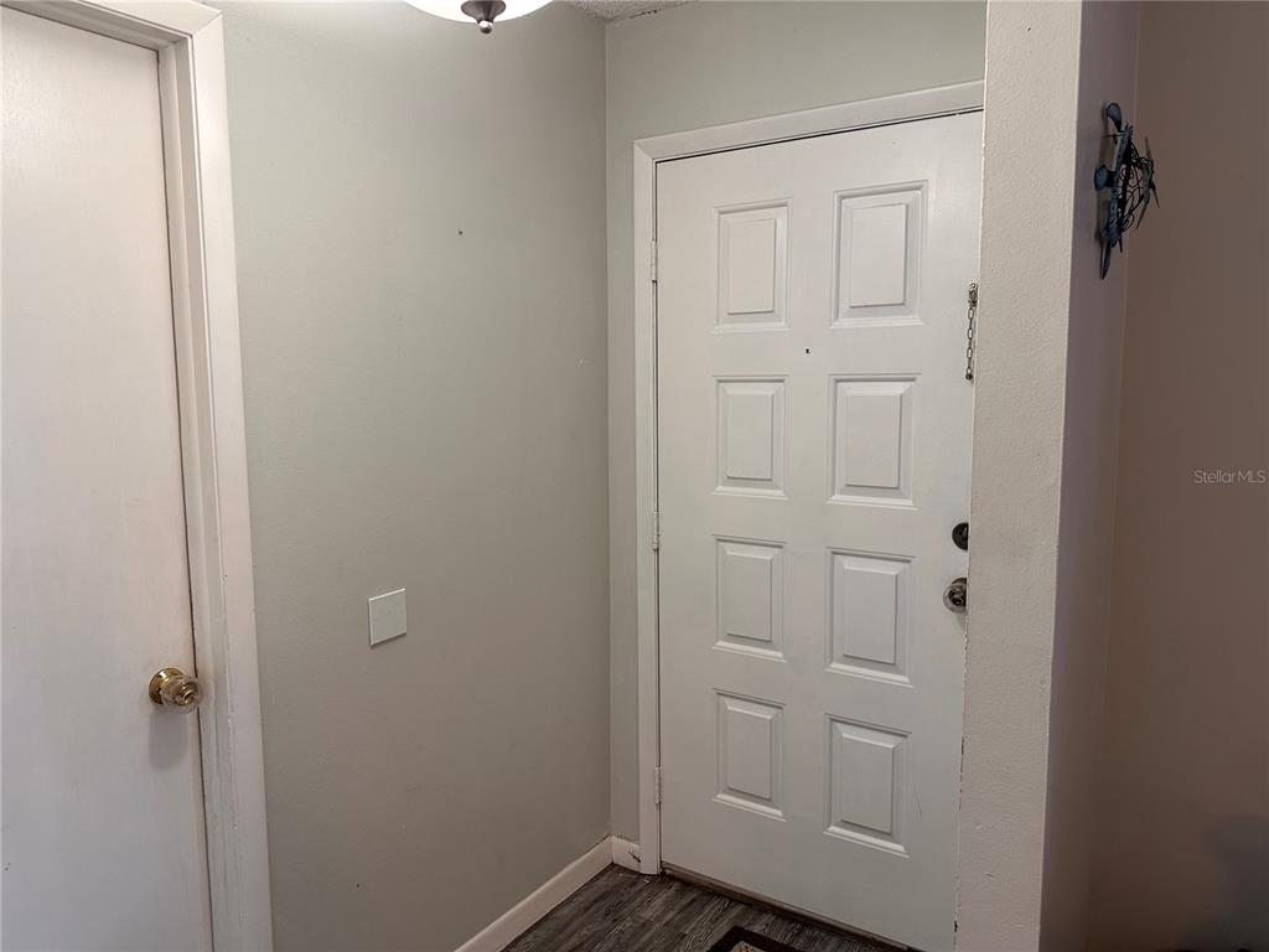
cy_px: 476
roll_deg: +0.6
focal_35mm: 24
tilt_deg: -6.3
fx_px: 880
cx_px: 634
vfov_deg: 56.8
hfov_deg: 71.6
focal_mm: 6.86
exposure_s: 1/60
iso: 125
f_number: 1.78
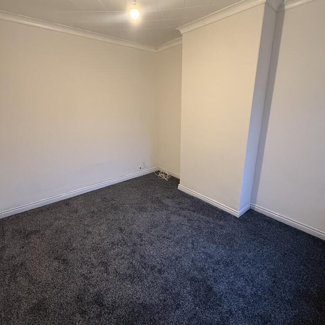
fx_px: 181
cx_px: 164
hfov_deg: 84.0
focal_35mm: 17
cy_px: 154
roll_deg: +0.7
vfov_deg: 83.9
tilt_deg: -14.5
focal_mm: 2.22
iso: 400
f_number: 2.2
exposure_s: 1/50
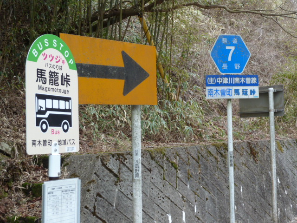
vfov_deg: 26.6
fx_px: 472
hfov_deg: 34.9
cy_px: 112
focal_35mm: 55
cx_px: 148
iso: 125
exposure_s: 1/40
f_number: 3.9
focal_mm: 9.1
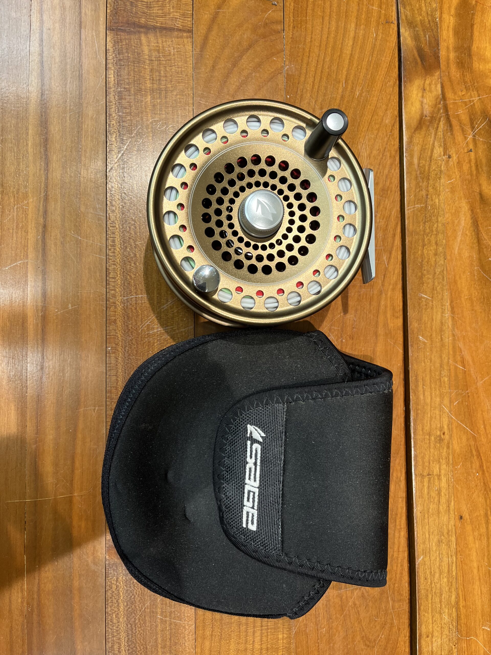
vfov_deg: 67.3
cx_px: 246
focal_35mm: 26
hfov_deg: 53.1
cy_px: 328
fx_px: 492
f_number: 1.6
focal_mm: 5.1
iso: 64
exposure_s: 1/60
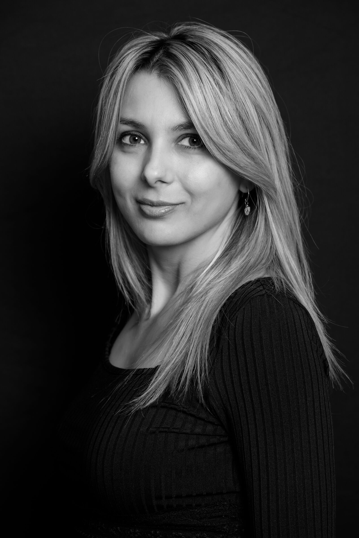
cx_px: 180
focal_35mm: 83
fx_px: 1241
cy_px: 269
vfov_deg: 24.5
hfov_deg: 16.5
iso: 64
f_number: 5.6
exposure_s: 1/200
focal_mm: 83
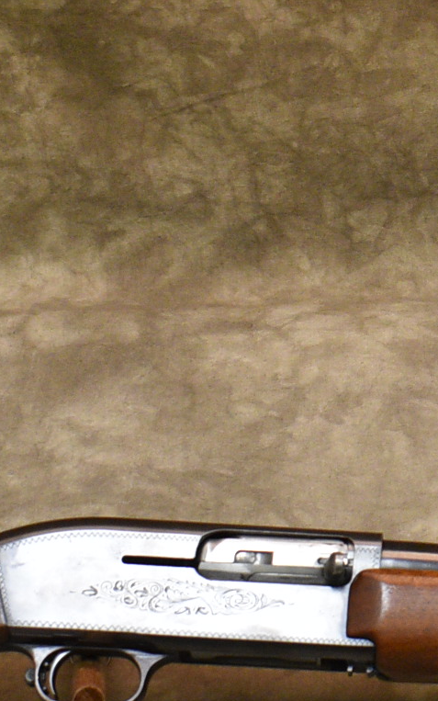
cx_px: 547
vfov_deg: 15.8
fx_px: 2521
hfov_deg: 9.8
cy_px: 278
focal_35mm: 132
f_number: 3.8
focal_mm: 22
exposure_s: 1/125
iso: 1250
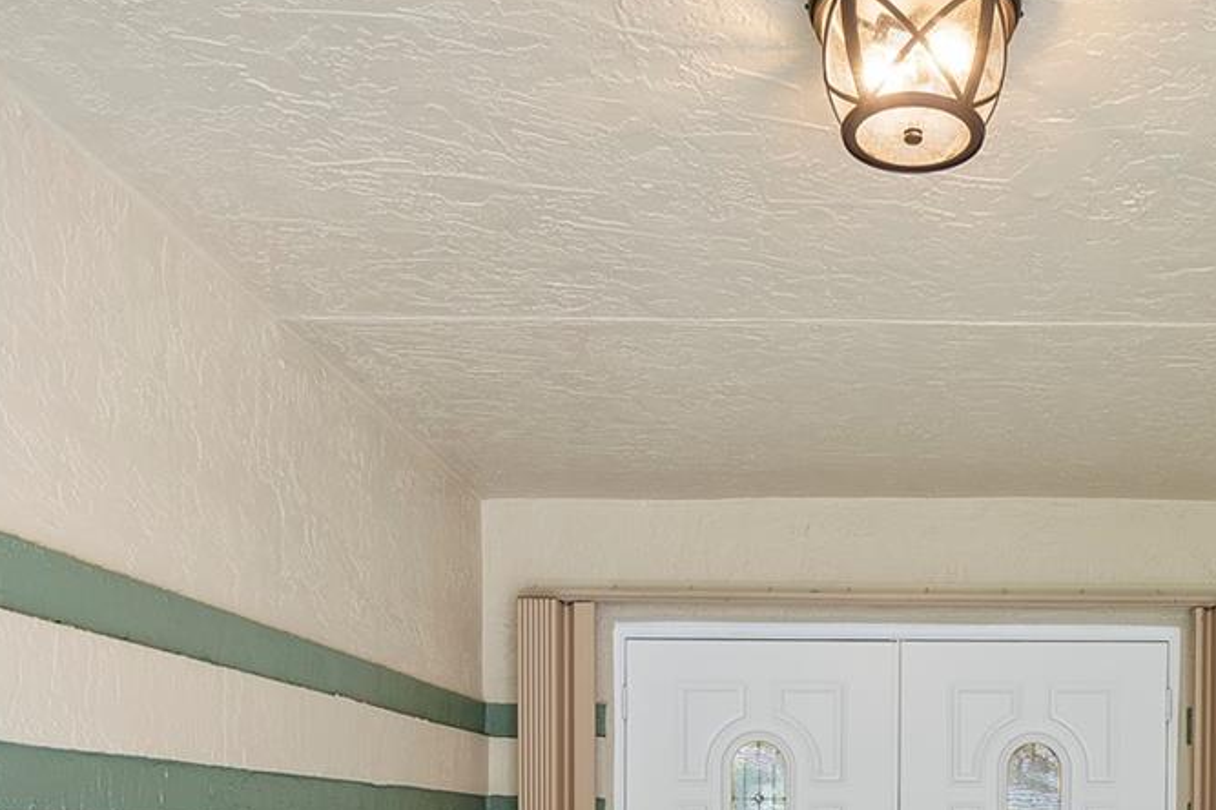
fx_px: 1215
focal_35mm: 36
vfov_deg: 32.5
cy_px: 888
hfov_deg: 50.9
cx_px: 912
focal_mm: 10
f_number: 9
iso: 100
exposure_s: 1/30
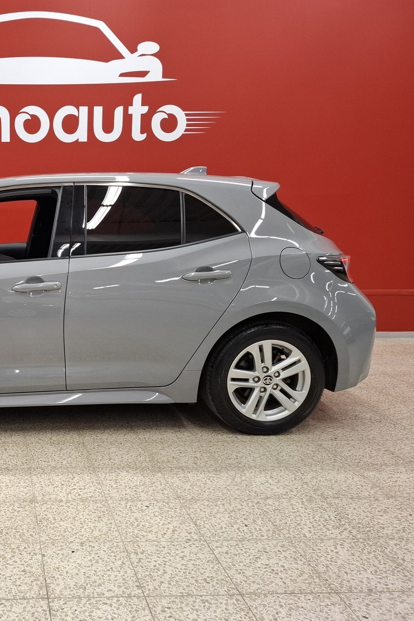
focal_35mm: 32
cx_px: 18
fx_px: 552
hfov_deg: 37.6
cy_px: 310
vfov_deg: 58.7
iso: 160
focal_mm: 5.54
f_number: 1.8
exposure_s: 1/100
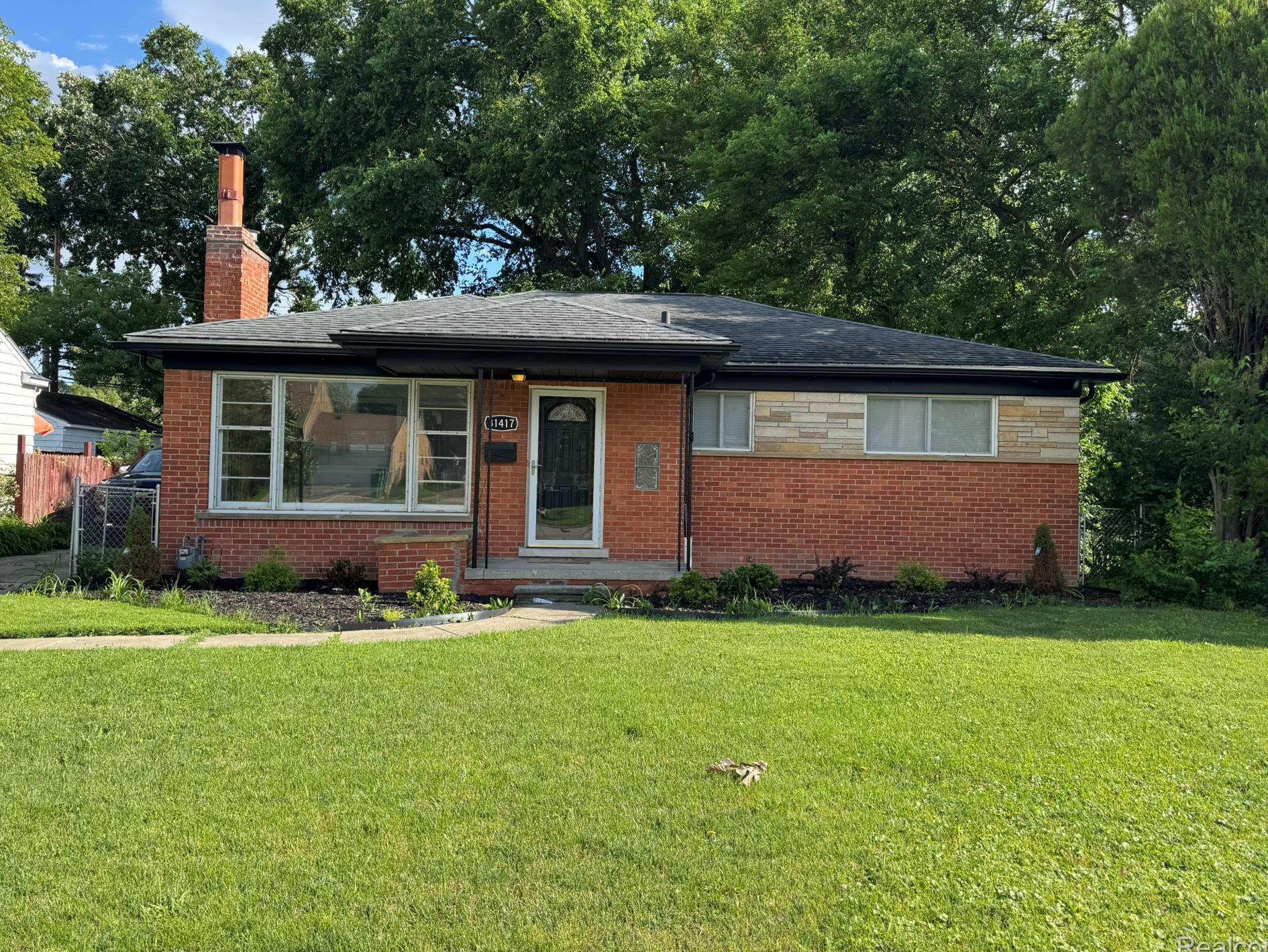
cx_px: 623
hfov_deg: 67.3
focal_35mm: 26
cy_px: 451
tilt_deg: +1.2
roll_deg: -2.4
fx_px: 953
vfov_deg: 53.0
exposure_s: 1/1456
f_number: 1.78
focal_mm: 6.76
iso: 80
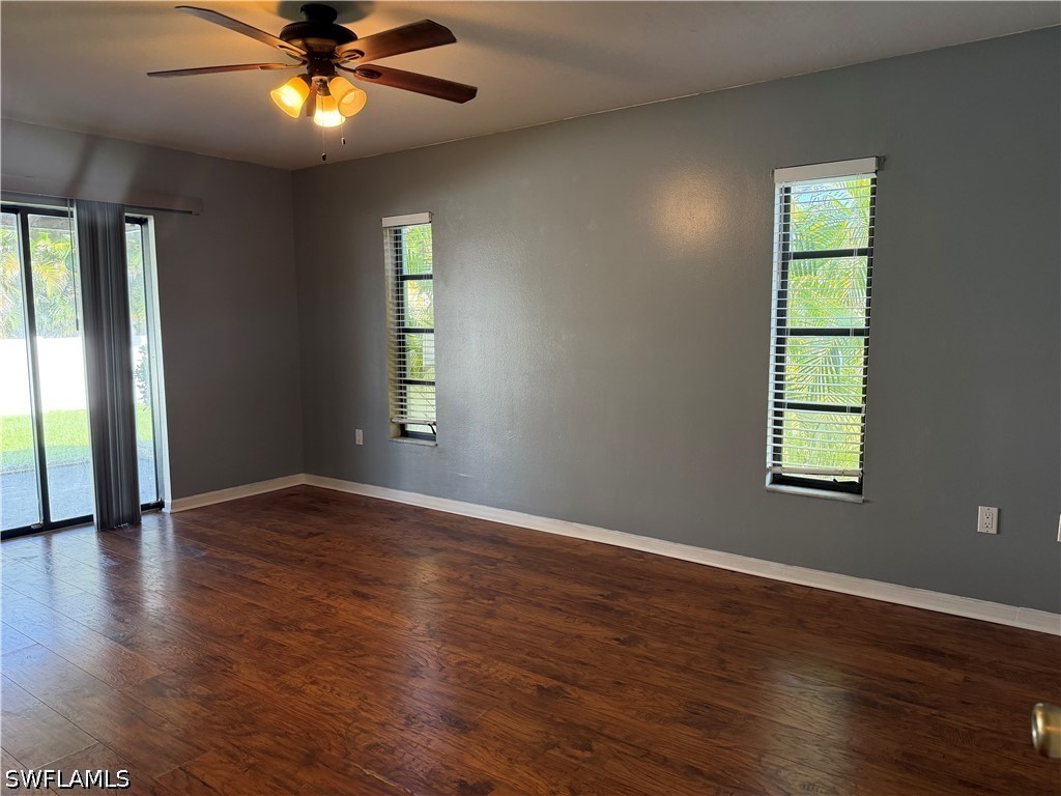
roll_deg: +1.1
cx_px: 530
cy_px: 398
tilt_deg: -6.8
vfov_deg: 56.8
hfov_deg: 71.6
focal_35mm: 24
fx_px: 736
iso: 250
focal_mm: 6.76
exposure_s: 1/120
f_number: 1.78
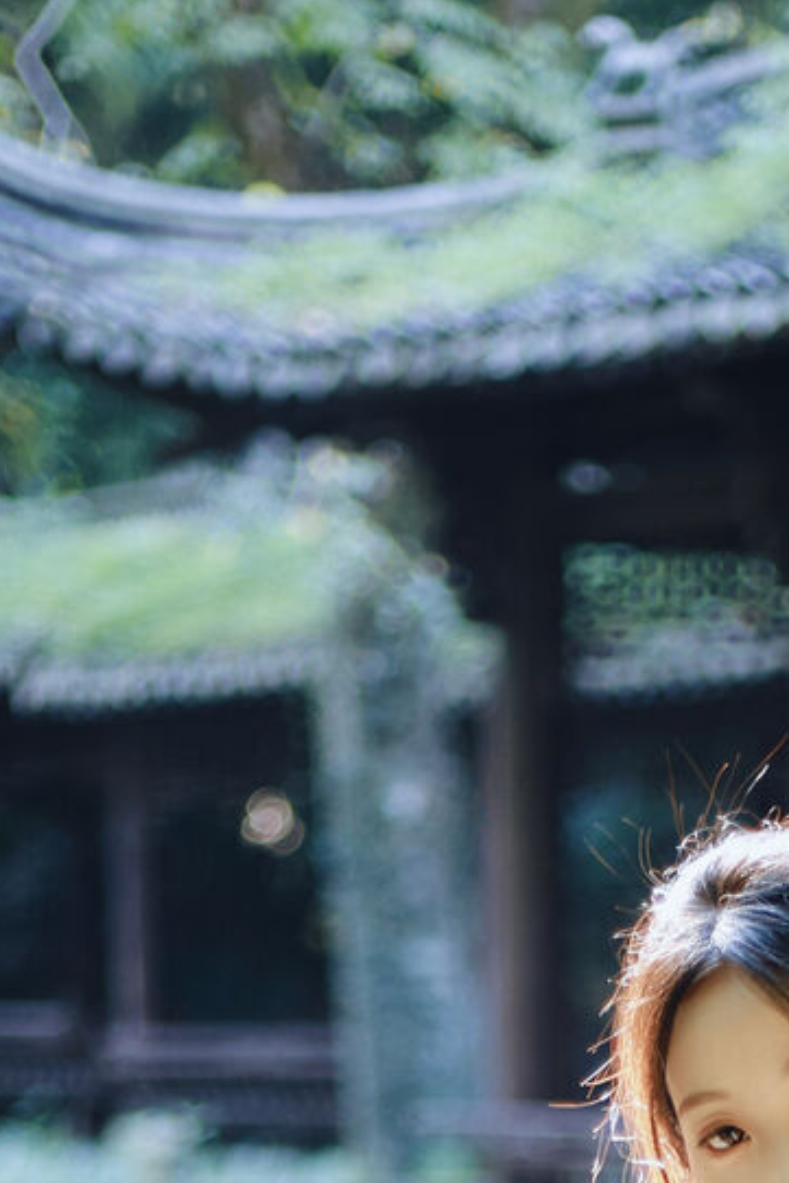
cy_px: 1749
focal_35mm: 163
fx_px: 5355
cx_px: 741
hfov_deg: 8.4
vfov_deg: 12.0
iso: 500
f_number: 1.8
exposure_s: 1/125
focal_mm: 50
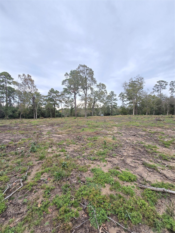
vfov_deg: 106.2
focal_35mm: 13
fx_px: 88
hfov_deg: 89.9
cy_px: 116
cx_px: 88
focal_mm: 2.2
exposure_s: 1/120
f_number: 2.2
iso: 64
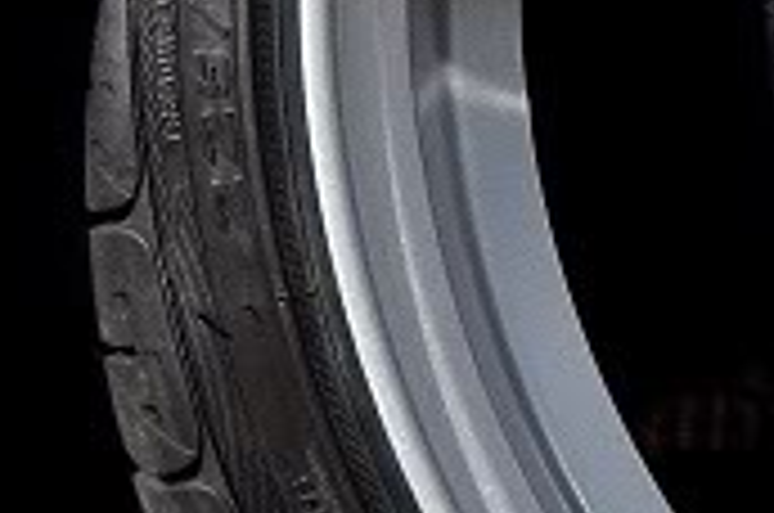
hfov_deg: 2.9
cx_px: 1530
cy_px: 18
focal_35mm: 705
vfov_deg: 1.9
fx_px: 15129
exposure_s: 1/3200
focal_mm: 70
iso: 800
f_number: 6.3
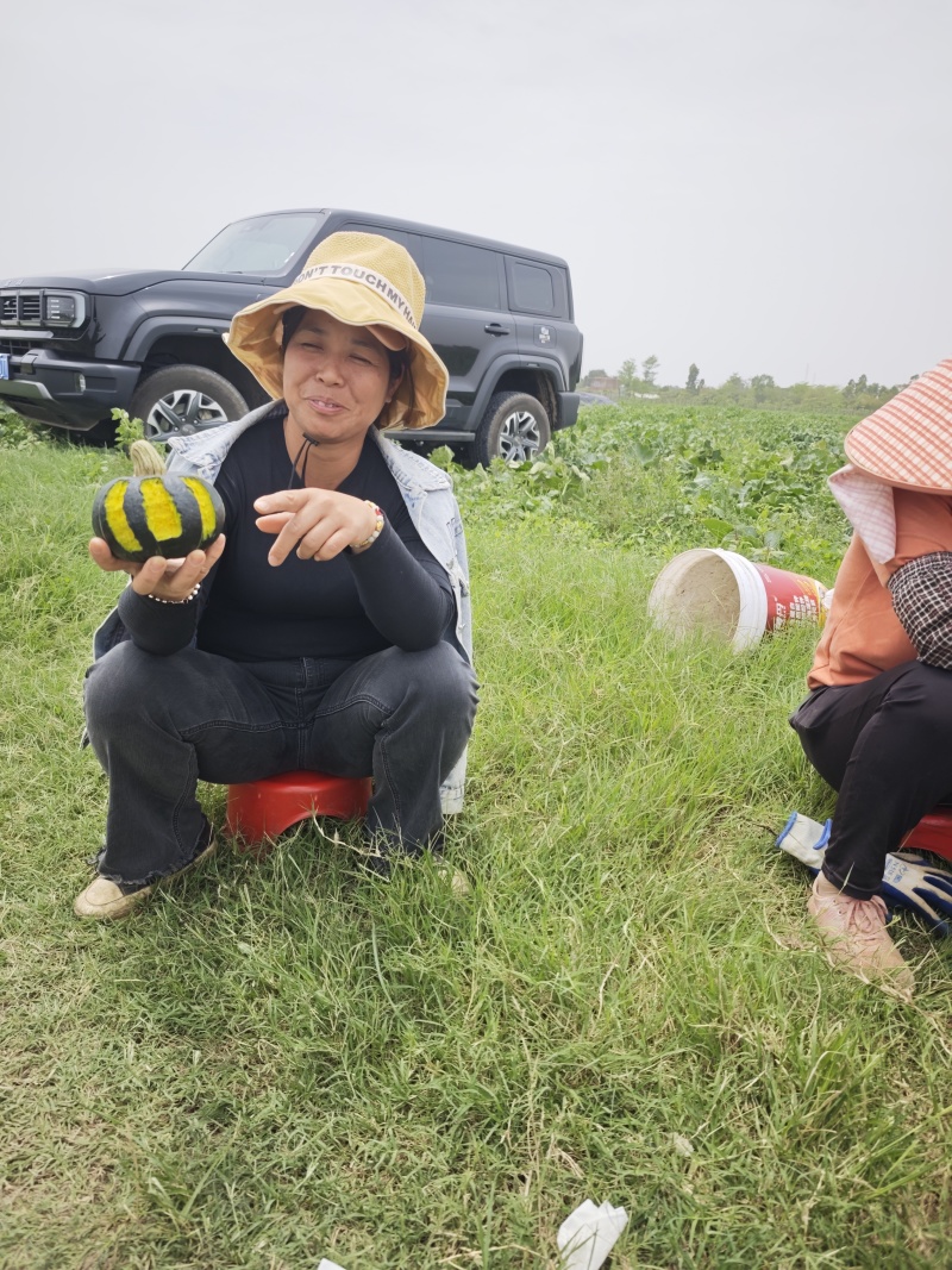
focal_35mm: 23
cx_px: 476
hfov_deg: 58.9
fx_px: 844
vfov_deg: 73.9
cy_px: 635
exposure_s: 1/2087
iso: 50
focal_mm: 6.68
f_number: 1.44
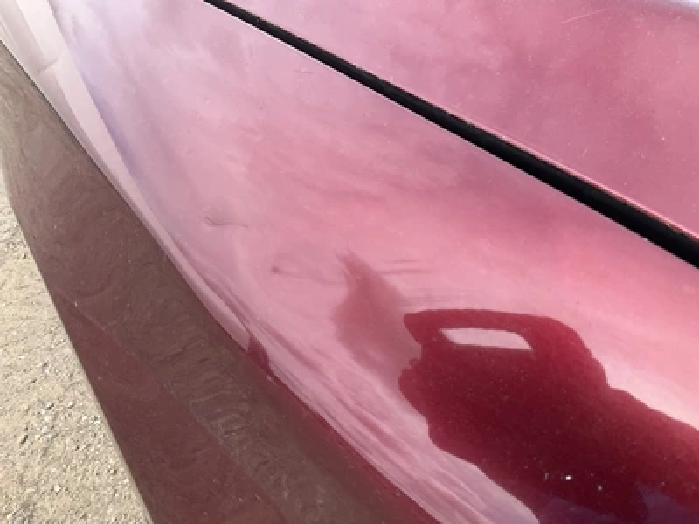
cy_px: 262
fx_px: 586
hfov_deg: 61.7
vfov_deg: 48.2
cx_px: 350
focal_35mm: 29
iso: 25
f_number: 1.8
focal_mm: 3
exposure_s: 1/620
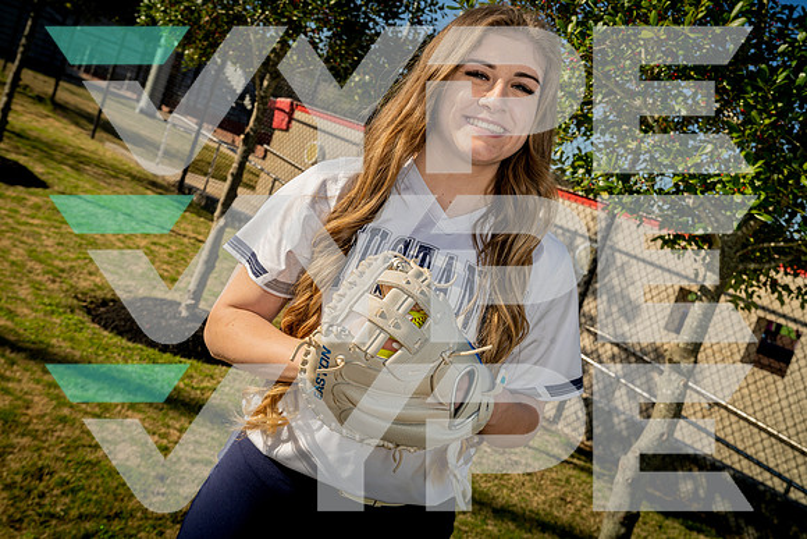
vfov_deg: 31.2
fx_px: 964
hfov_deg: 45.4
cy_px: 270
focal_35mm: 43
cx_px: 404
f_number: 10
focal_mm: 43
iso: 125
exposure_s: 1/250
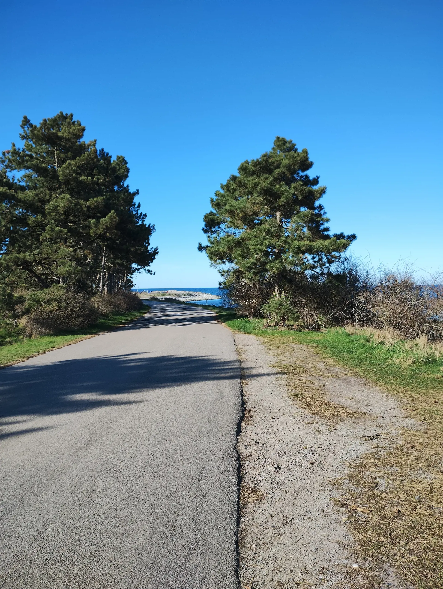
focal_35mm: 28
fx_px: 477
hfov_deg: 49.9
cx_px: 222
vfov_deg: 63.4
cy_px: 294
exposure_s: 1/417
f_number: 1.8
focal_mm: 4.27
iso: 100
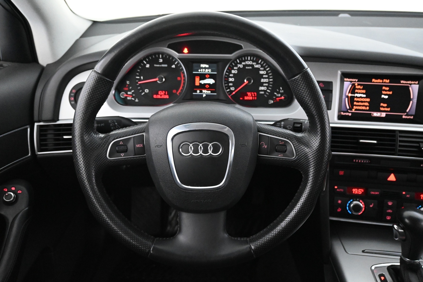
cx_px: 212
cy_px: 141
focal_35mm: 30
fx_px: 352
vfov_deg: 43.6
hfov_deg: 61.9
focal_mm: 20
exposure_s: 1/40
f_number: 3.8
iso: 6400
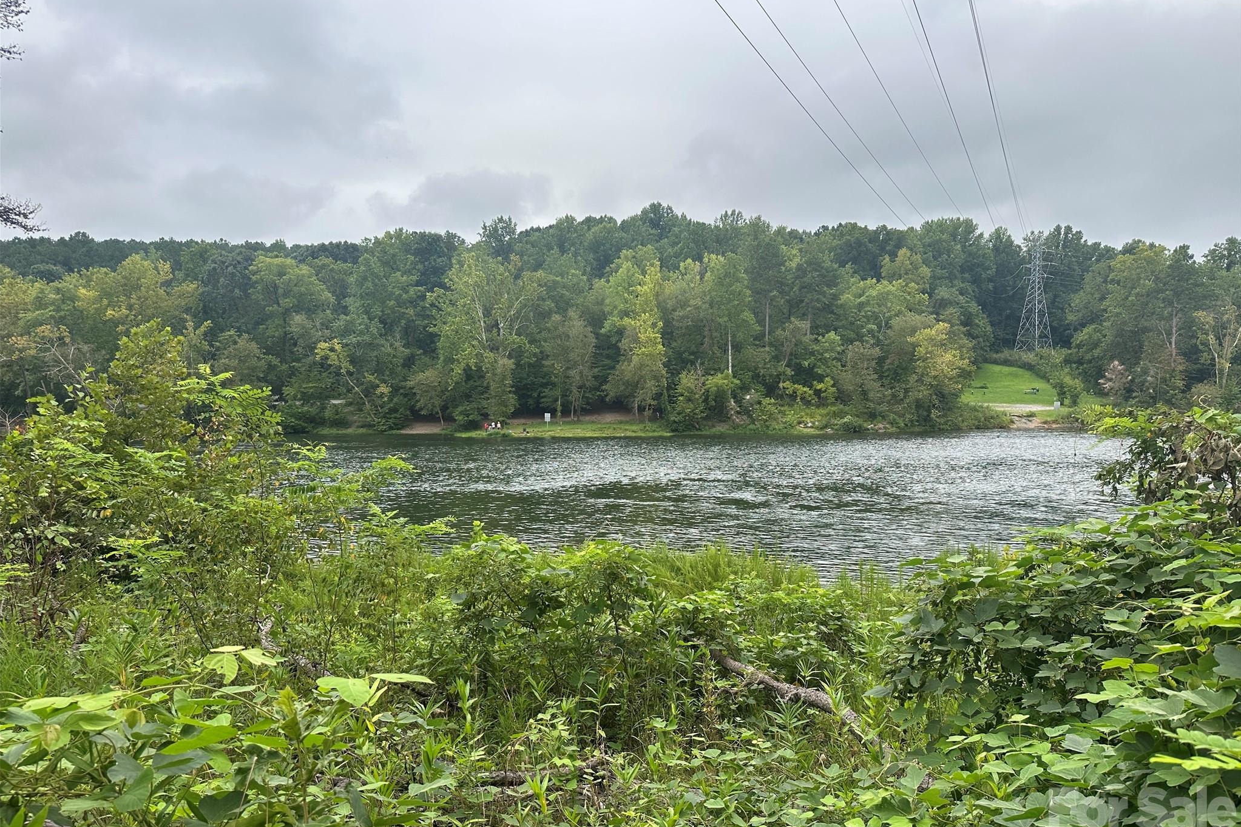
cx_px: 621
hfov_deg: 71.5
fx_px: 862
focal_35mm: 25
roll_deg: +0.8
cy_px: 441
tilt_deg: -4.6
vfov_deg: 51.2
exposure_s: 1/894
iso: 80
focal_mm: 6.86
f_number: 1.78
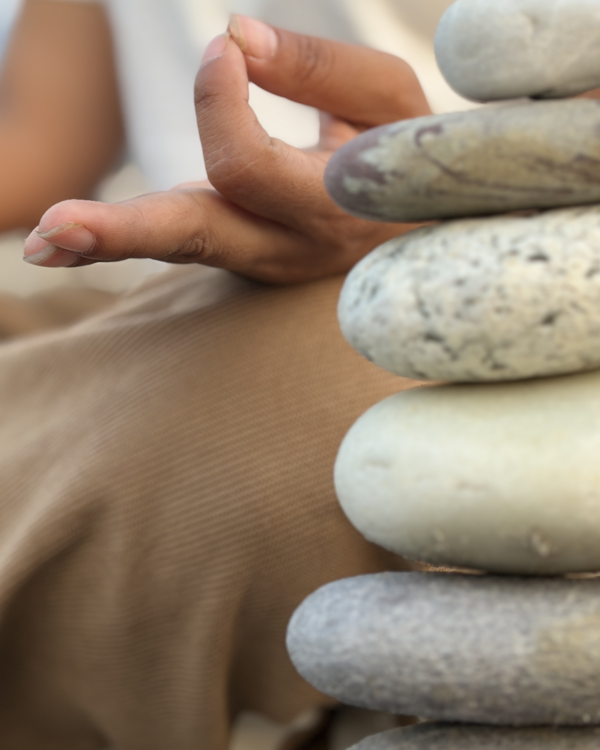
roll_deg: -2.8
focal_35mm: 76
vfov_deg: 24.9
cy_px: 221
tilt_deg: -0.5
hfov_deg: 20.1
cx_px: 358
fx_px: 1687
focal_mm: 5.96
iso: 25
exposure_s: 1/155
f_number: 1.6
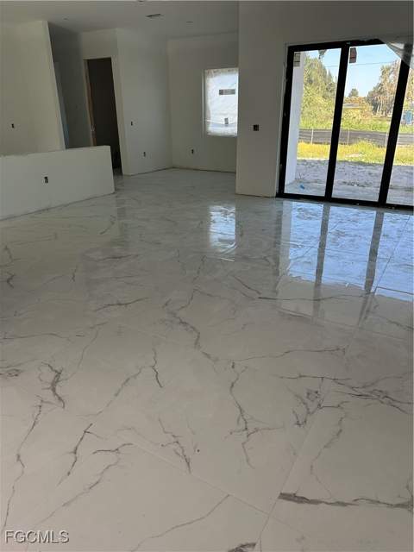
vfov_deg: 71.6
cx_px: 207
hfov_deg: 56.8
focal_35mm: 24
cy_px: 276
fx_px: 383
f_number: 1.78
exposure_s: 1/364
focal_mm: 6.86
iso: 80
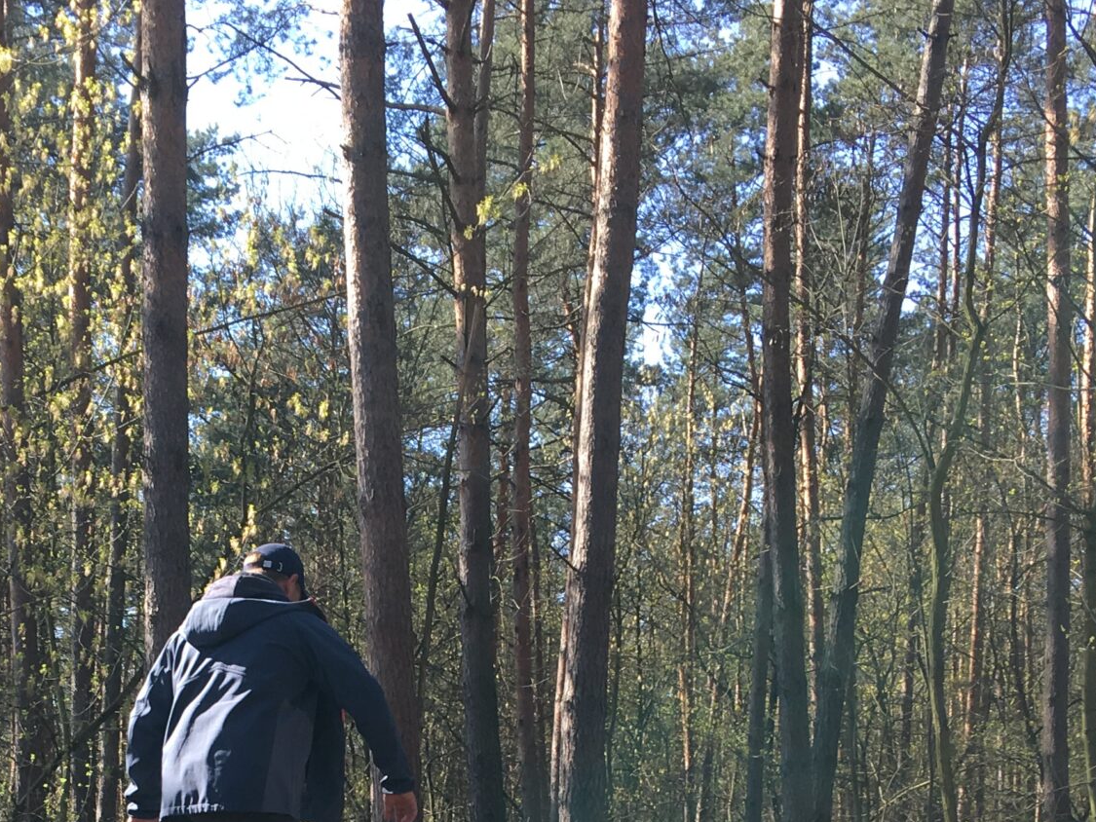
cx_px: 370
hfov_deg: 29.2
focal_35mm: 66
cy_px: 903
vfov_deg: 21.2
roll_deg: +0.4
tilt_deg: +0.2
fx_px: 2090
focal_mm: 4.15
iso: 25
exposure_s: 1/270
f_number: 2.2
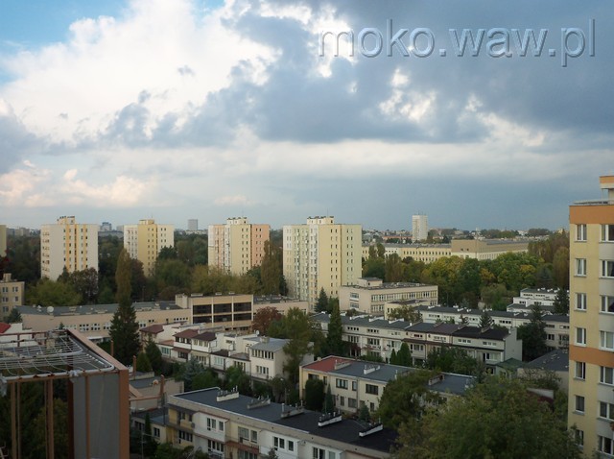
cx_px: 307
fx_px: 602
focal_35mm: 34
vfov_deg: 41.7
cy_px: 230
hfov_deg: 54.0
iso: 80
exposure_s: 1/320
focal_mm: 5.7
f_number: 2.9
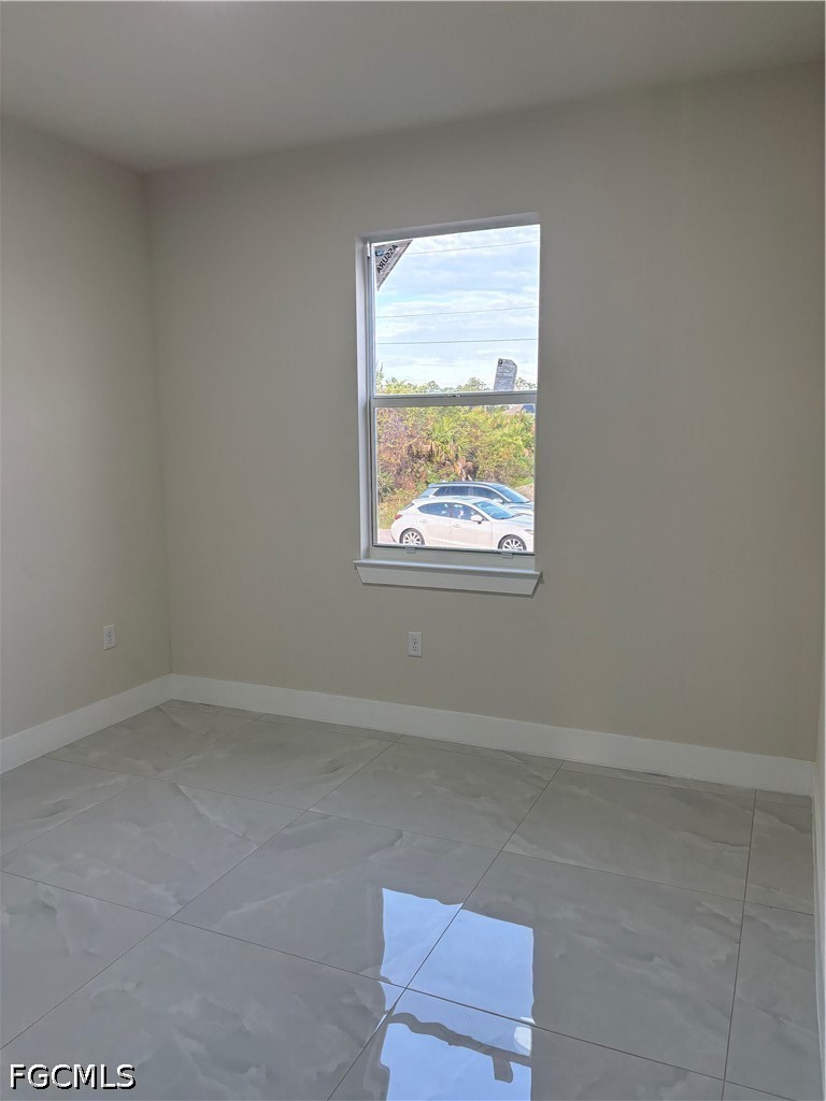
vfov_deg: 67.3
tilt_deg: -6.8
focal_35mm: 26
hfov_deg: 53.1
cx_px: 413
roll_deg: +0.2
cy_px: 550
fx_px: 827
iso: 125
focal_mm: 5.96
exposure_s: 1/201
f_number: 1.6
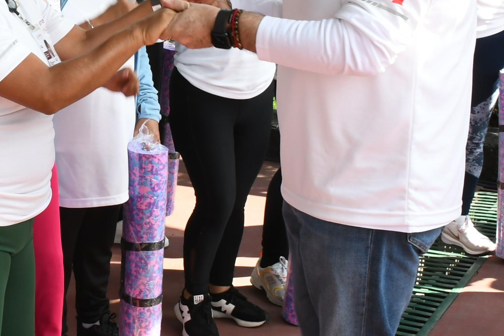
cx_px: 22
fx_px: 1162
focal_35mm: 83
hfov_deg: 23.6
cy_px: 60
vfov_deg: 16.3
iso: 640
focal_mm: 20
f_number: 13
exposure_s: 1/100
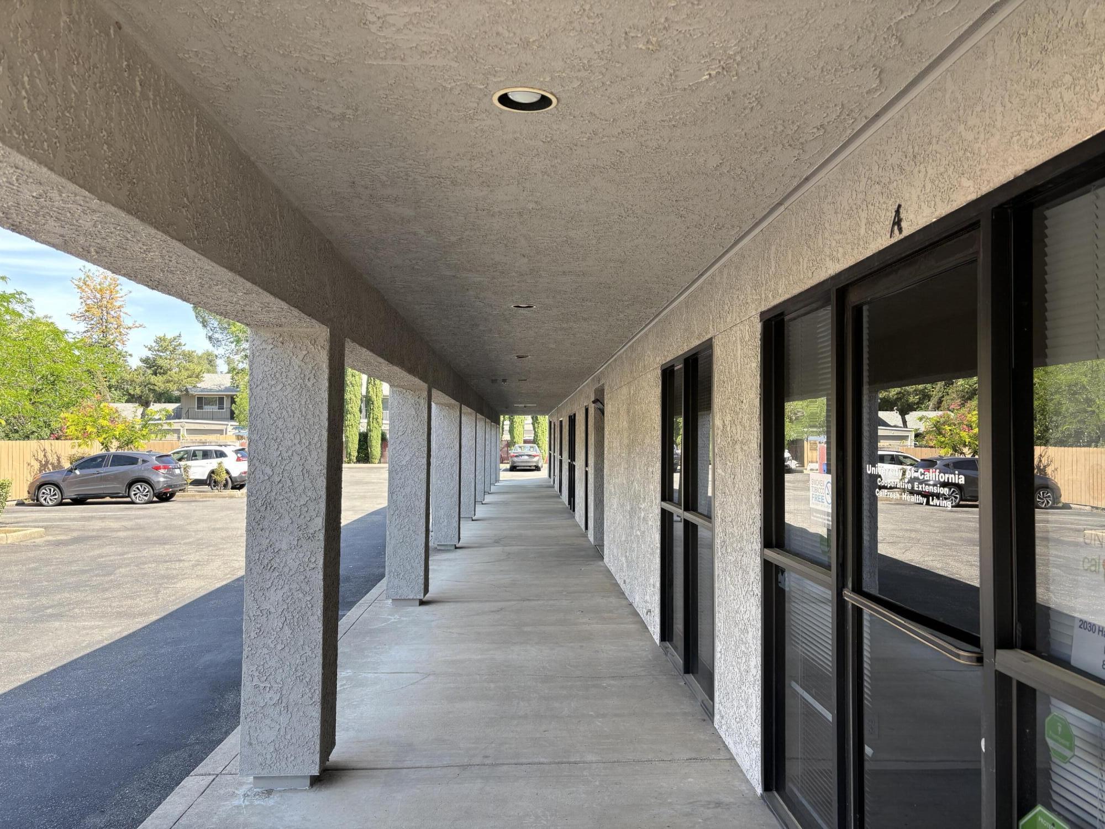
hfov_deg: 67.3
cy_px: 414
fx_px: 830
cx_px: 552
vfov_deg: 53.1
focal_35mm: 26
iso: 40
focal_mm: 5.96
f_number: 1.6
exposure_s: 1/196
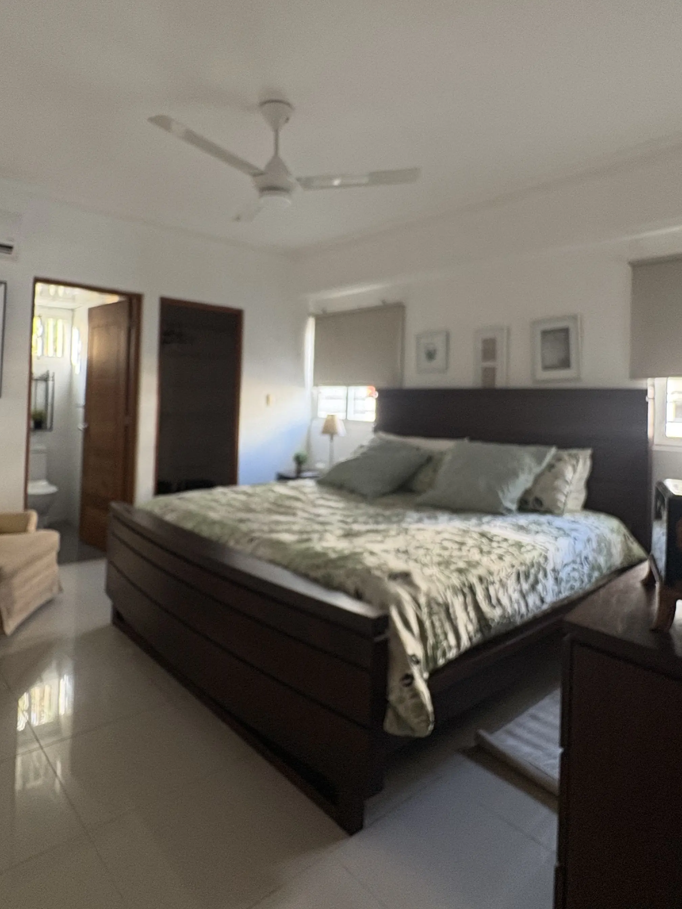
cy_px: 395
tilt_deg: +2.0
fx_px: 552
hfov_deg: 63.4
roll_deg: -1.9
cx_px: 327
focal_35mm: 21
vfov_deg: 78.6
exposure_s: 1/72
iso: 250
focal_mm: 2.22
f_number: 2.2
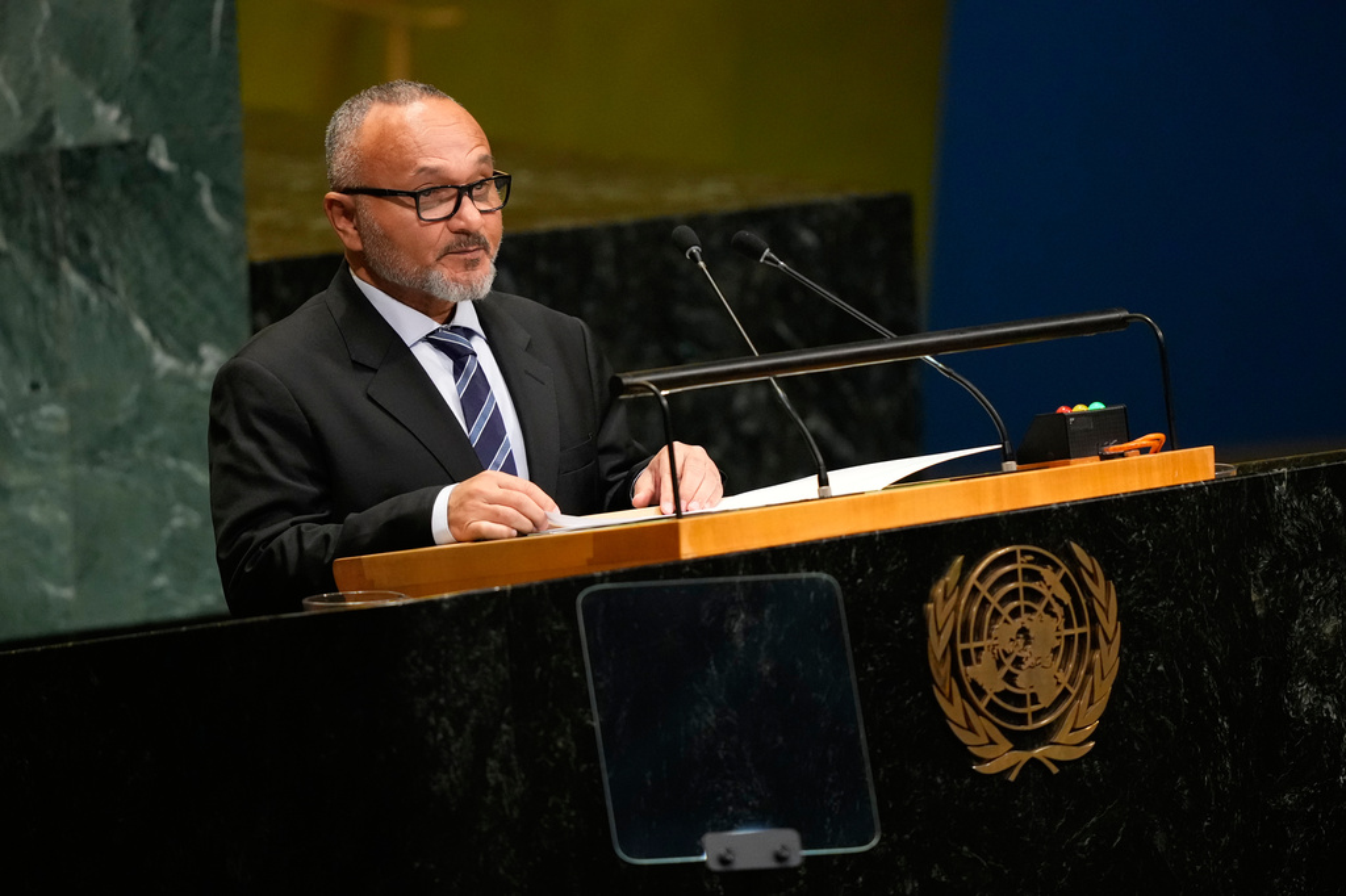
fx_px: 22425
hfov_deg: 3.4
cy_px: 448
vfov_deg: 2.3
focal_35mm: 600
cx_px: 673
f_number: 2.8
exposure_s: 1/400
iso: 3200
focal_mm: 400
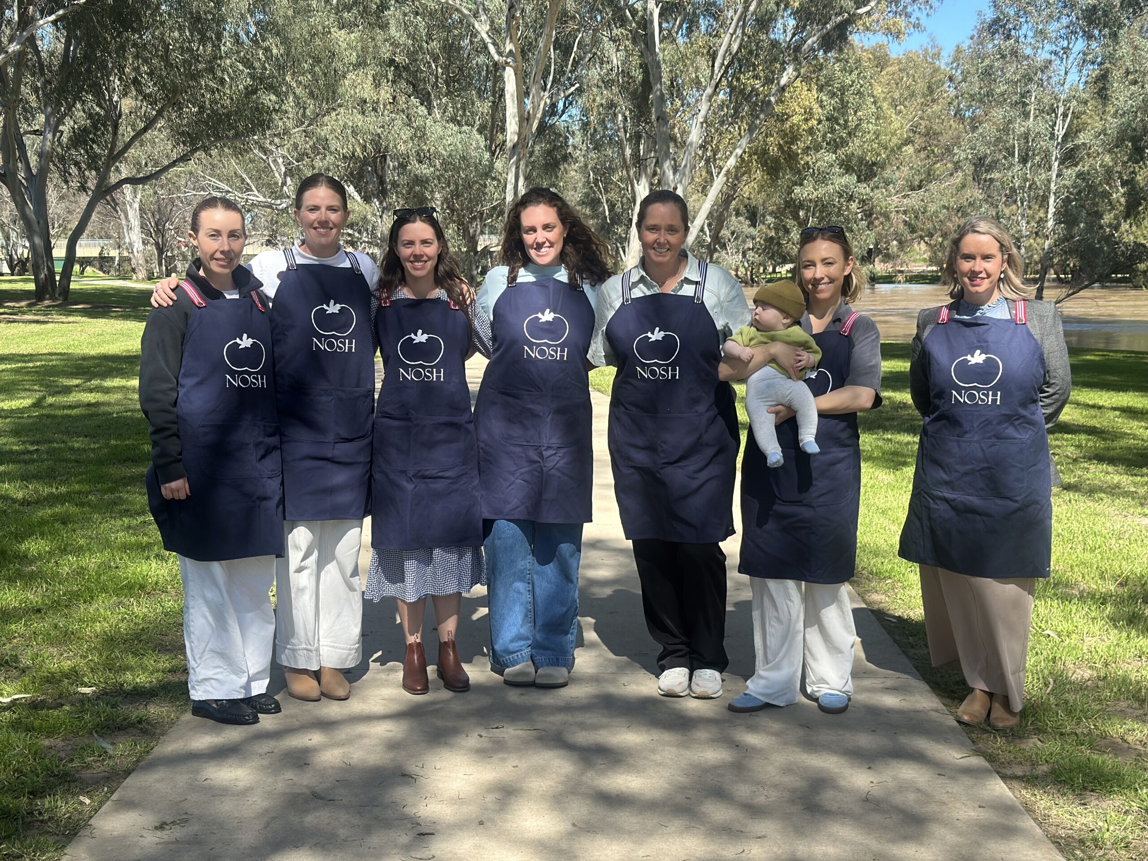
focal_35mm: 48
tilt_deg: -5.4
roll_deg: +1.4
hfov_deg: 39.7
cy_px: 430
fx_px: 1592
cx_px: 574
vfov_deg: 30.3
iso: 80
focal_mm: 6.86
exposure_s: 1/1916
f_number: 1.78
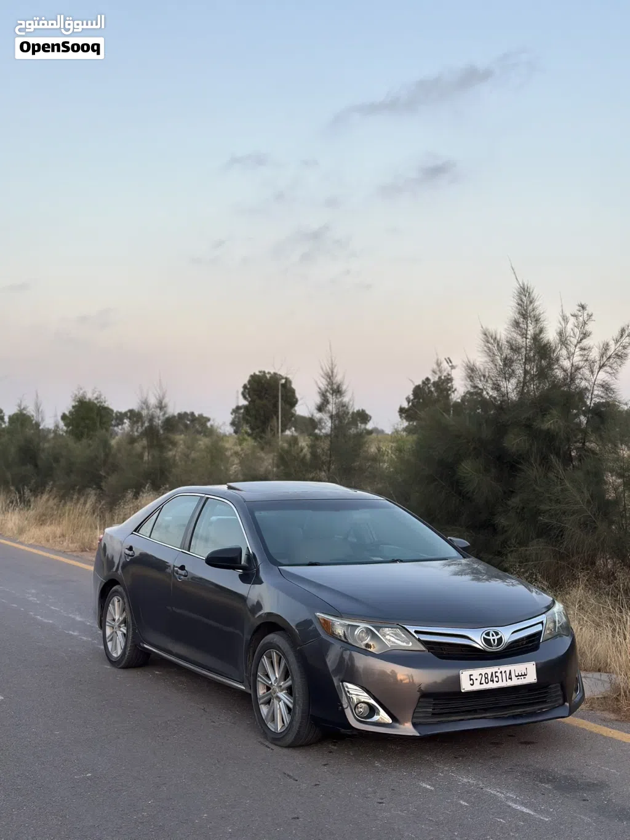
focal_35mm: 48
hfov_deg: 30.3
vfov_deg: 39.7
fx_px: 1165
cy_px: 420
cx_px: 315
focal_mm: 6.86
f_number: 1.78
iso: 80
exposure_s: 1/552
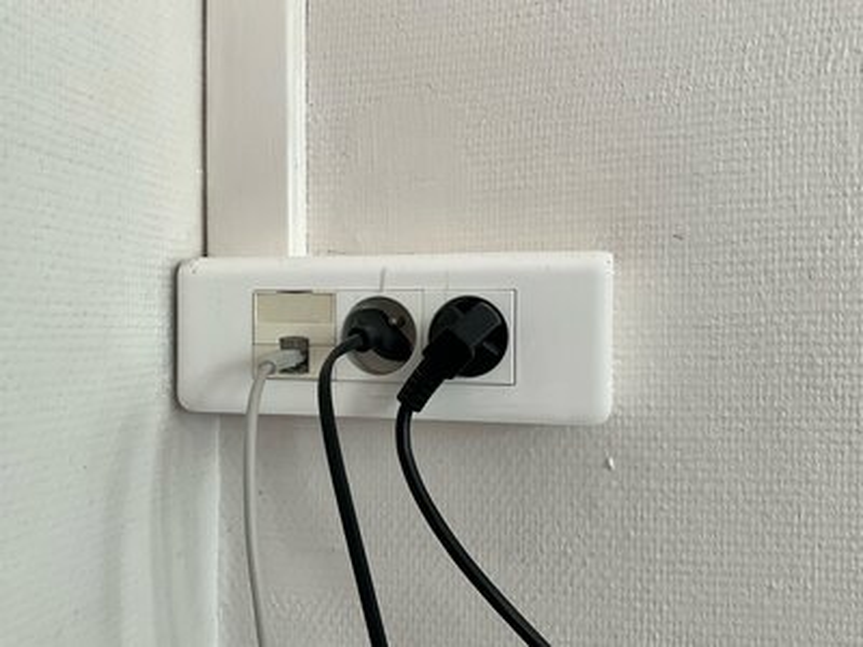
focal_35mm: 29
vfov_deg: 48.2
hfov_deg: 61.7
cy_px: 324
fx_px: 723
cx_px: 432
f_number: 1.8
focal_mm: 3
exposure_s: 1/96
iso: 64
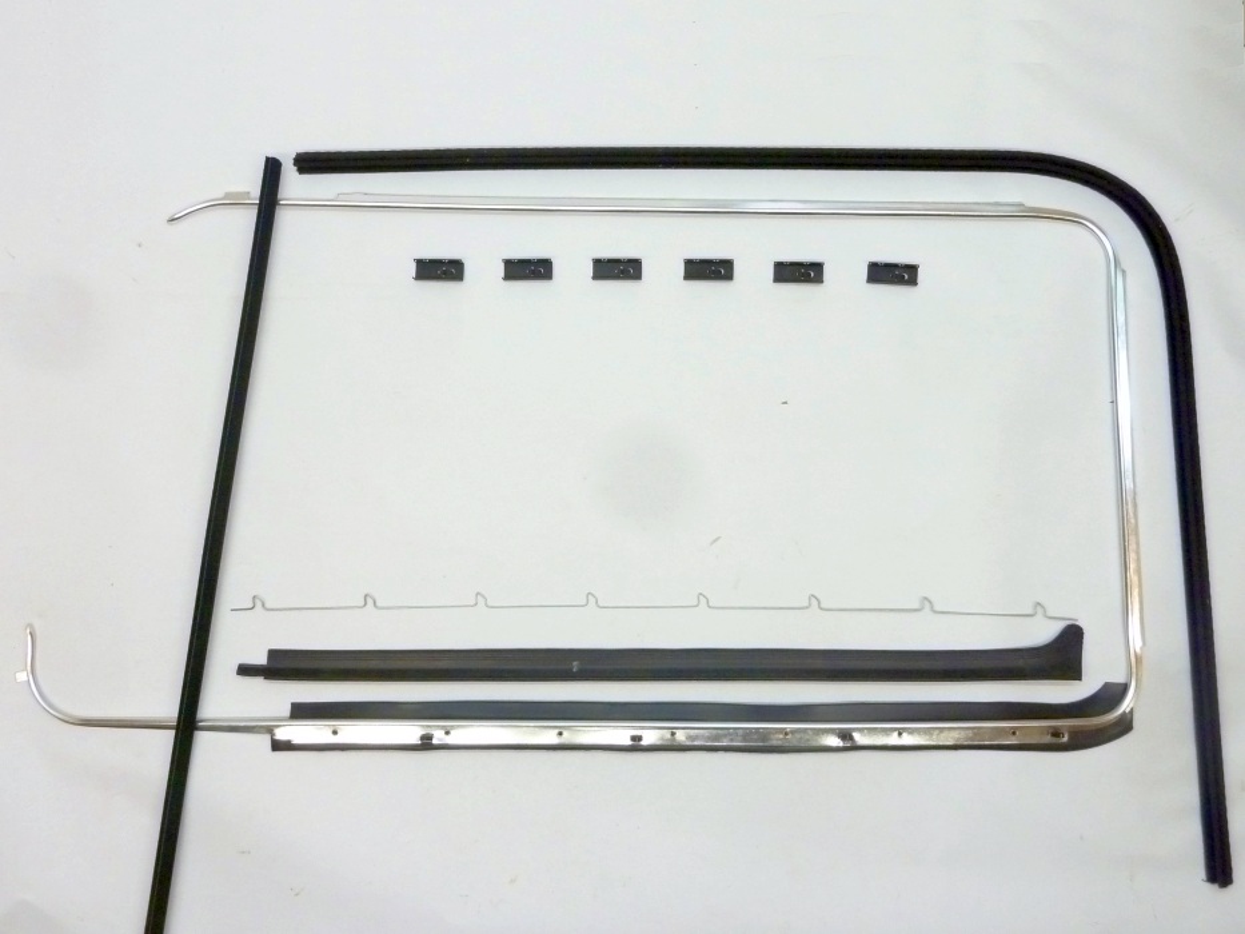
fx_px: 1079
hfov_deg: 60.0
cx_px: 622
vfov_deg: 46.8
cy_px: 467
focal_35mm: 30
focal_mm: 5
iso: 400
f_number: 3.4
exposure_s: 1/30
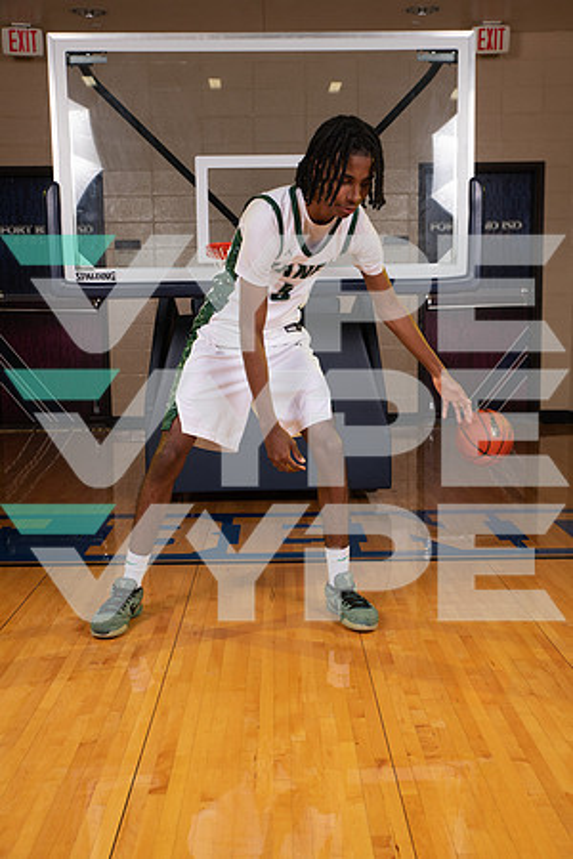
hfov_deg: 31.9
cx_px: 286
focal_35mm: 42
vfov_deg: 46.4
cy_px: 430
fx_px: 1003
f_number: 7.1
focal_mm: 42
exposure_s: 1/320
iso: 320
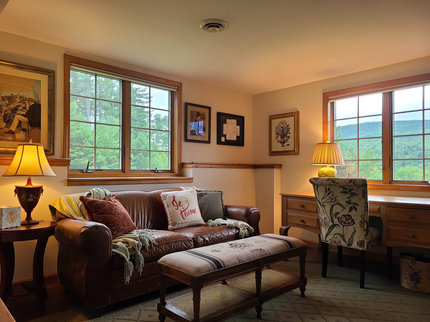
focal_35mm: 26
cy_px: 161
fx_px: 323
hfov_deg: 67.3
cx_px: 215
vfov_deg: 53.1
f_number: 1.8
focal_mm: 5.4
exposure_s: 1/60
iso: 64
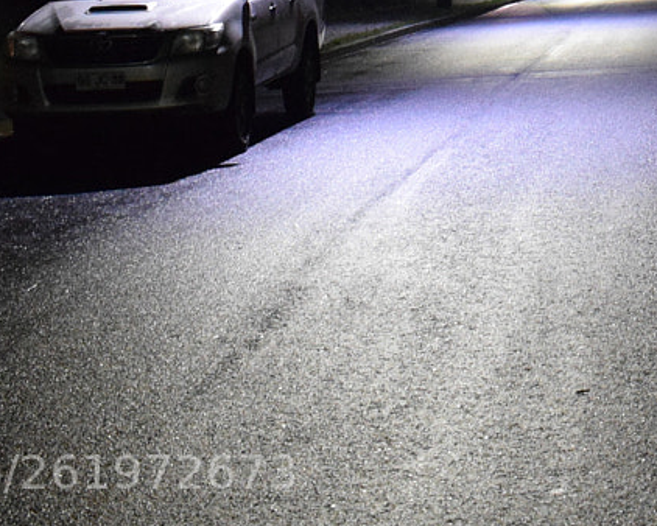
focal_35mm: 96
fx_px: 1868
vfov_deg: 15.0
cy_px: -235
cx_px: 727
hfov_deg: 19.1
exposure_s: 1/8
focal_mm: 18
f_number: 8
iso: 3200
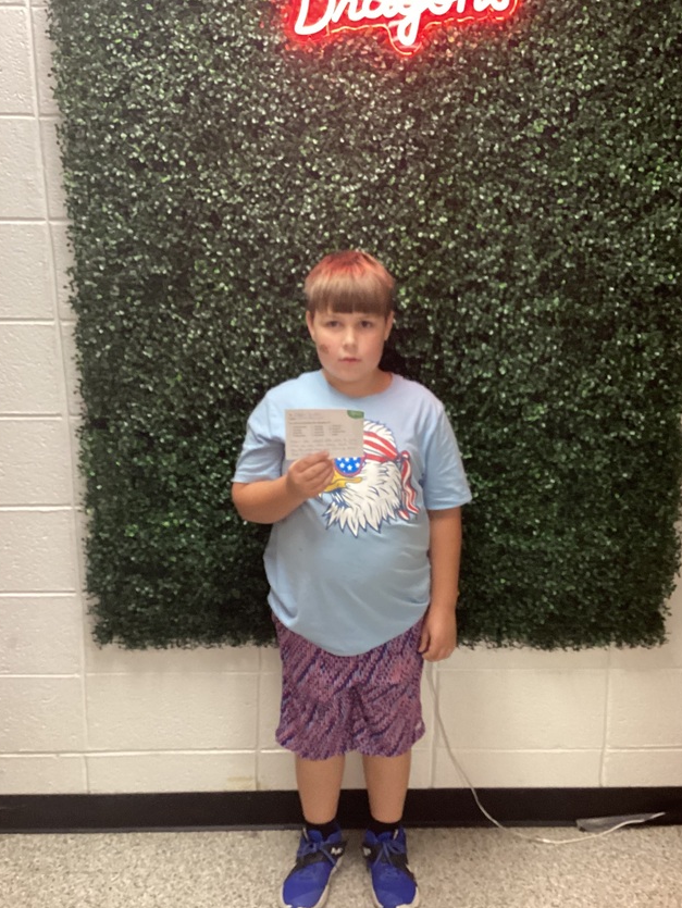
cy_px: 468
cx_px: 367
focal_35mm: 38
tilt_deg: -16.9
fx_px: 997
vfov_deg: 49.0
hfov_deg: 37.7
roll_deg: +0.3
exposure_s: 1/50
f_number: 2.4
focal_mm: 3.3
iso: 400
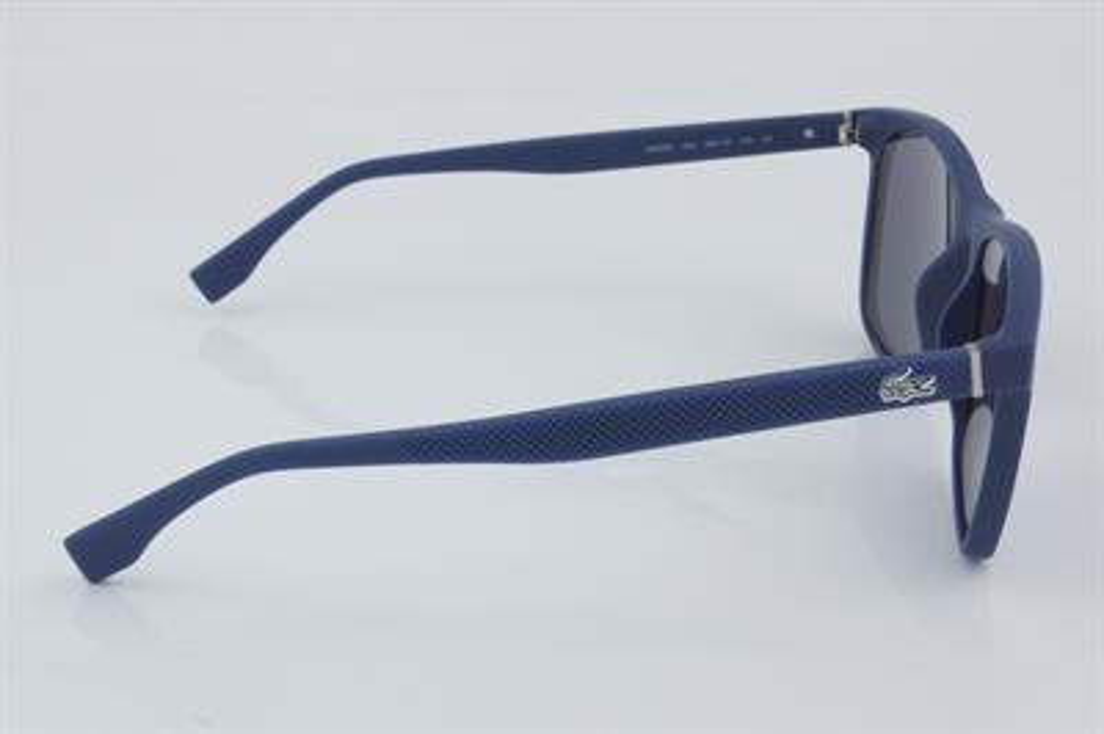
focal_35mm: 68
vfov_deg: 20.1
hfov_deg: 29.9
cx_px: 552
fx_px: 2068
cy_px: 367
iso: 100
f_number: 32
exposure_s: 1/4
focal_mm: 45
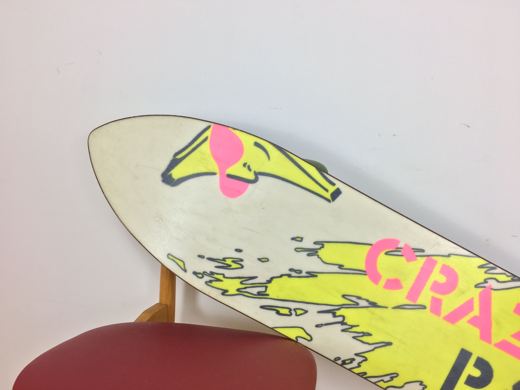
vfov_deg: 48.2
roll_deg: -0.7
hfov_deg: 61.7
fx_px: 436
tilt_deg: -5.9
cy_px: 195
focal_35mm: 29
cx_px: 260
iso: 25
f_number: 2.2
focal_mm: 4.15
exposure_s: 1/33
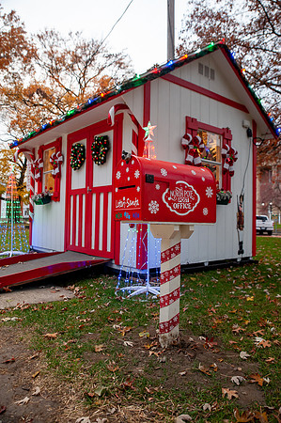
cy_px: 212
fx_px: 305
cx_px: 140
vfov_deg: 69.4
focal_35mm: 26
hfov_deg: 49.5
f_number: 5
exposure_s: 1/160
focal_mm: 26
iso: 1600
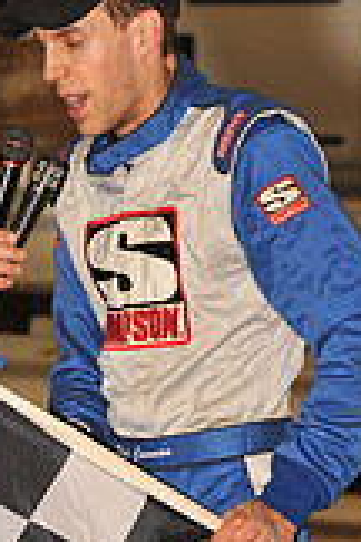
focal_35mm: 347
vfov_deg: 5.9
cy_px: 512
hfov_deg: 4.0
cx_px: 25
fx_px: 5219
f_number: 6.3
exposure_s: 1/320
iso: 500
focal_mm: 125
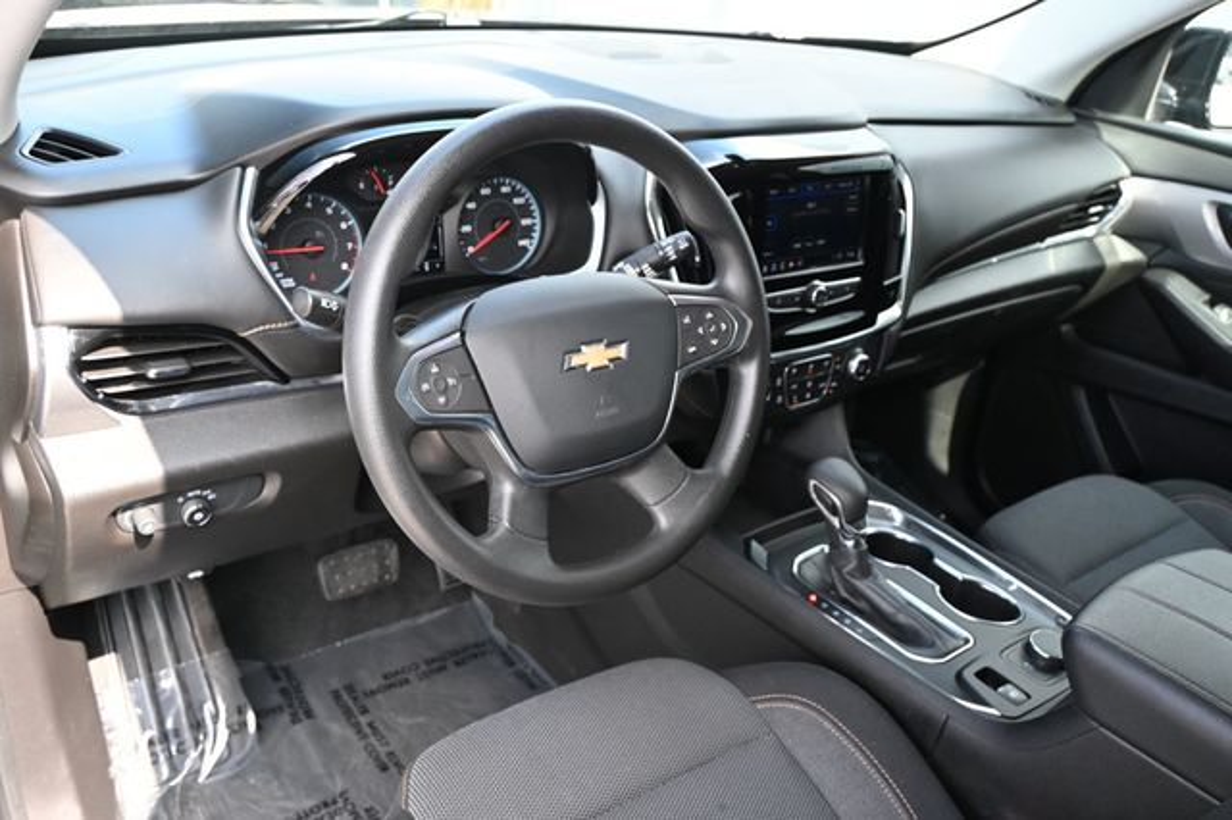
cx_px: 616
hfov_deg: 60.7
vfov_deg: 42.6
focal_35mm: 31
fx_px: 1052
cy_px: 410
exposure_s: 1/125
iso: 500
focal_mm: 20.5
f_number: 3.8
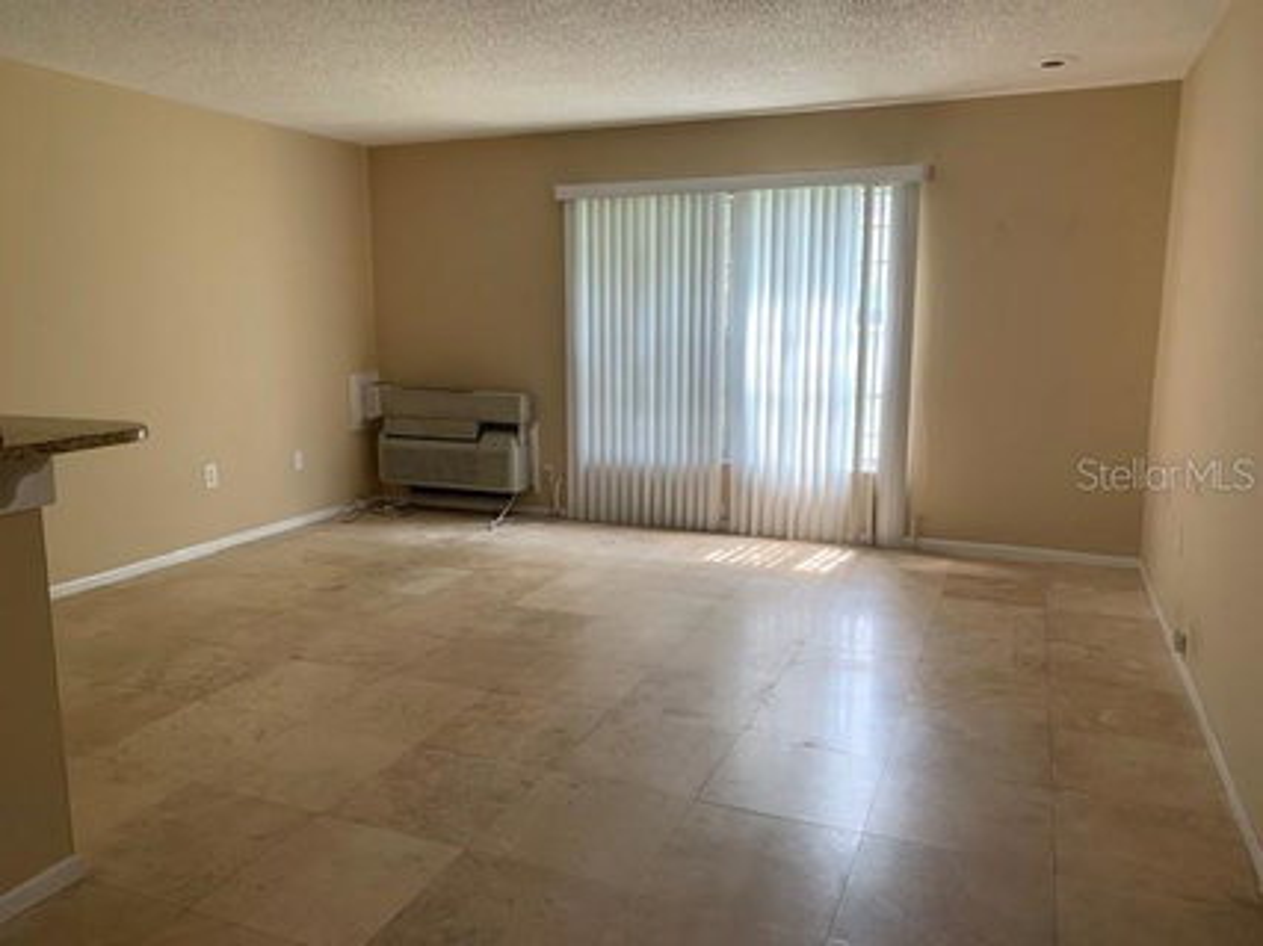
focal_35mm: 26
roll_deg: +0.4
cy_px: 473
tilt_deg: -10.6
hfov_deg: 67.3
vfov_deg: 53.0
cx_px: 632
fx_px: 948
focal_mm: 4.25
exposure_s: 1/88
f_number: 1.8
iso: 100
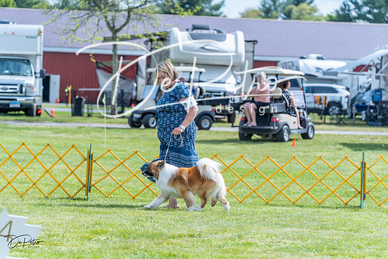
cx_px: 194
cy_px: 130
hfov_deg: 15.4
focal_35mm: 133
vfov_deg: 10.3
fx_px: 1434
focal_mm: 133
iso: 400
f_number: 4.5
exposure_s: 1/1600
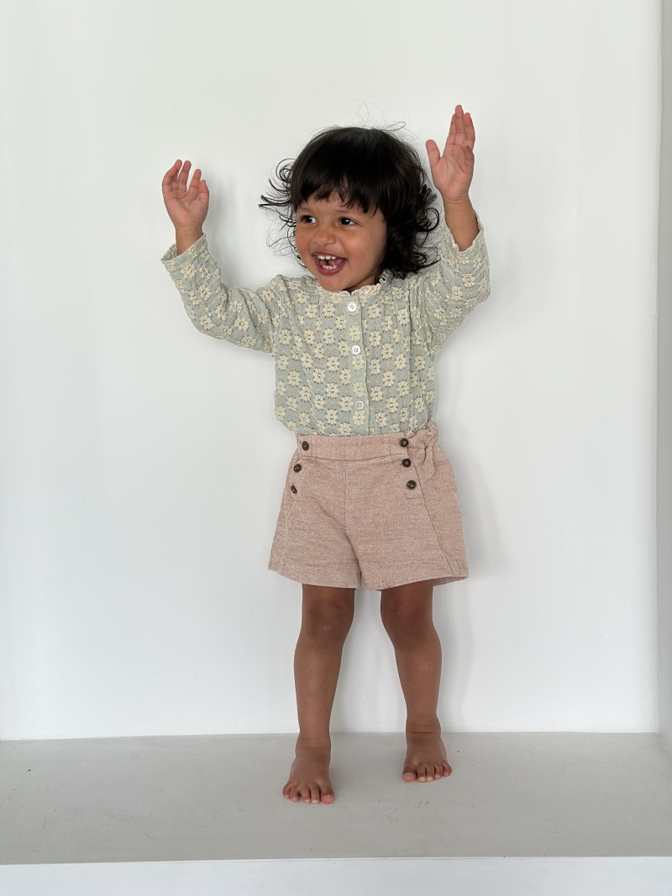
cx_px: 336
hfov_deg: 30.3
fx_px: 1243
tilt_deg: -6.6
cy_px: 448
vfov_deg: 39.7
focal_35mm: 48
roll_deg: +1.1
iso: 64
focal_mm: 6.86
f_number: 1.78
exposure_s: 1/151
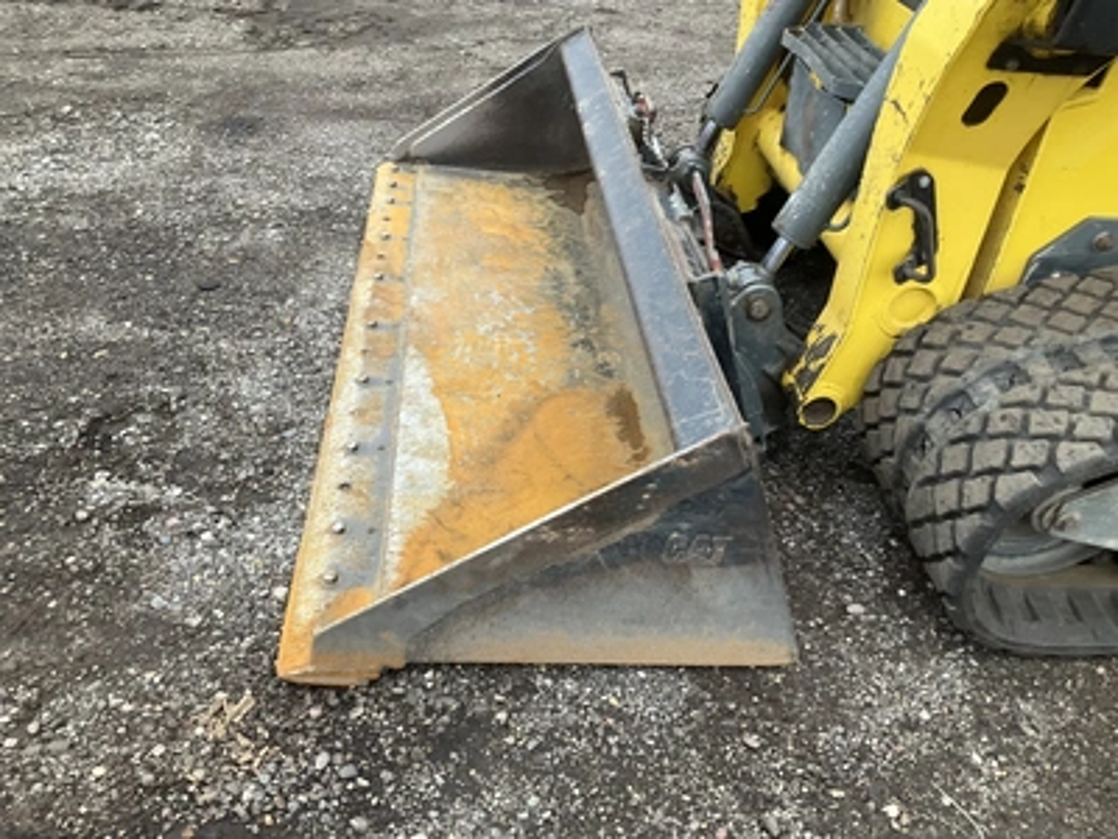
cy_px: 420
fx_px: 937
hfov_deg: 61.7
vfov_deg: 48.2
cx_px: 559
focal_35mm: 29
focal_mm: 3
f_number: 1.8
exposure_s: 1/107
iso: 64
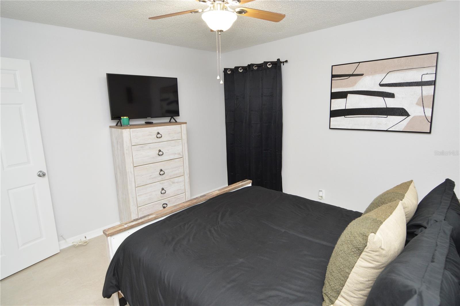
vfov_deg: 67.3
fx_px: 230
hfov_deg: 90.1
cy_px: 153
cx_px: 230
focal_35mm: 18
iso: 500
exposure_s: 1/60
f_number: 4
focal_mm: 12
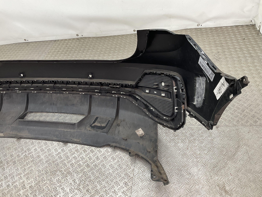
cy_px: 98
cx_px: 131
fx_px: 219
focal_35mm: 29
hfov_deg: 61.7
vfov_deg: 48.2
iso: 32
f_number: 1.8
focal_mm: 3
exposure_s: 1/100
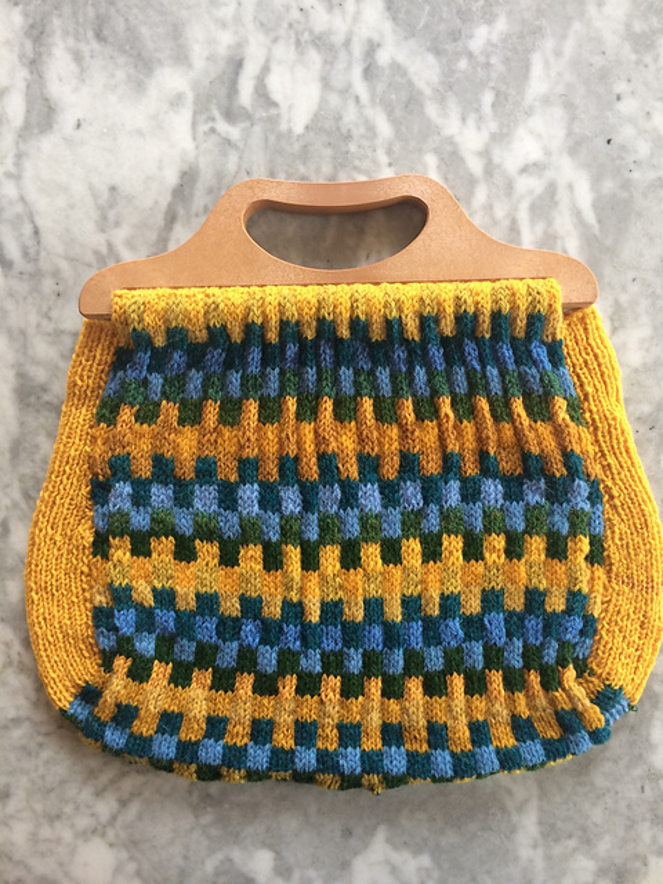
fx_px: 741
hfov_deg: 48.2
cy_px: 442
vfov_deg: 61.7
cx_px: 332
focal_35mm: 29
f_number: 2.2
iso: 100
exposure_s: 1/33
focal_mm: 4.15
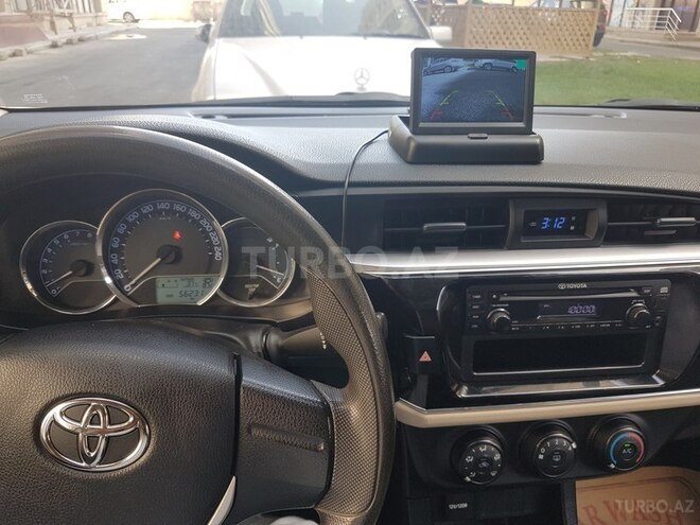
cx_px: 350
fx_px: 526
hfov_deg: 67.3
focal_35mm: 26
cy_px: 262
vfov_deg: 53.1
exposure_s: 1/105
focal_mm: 4.2
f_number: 1.7
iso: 40
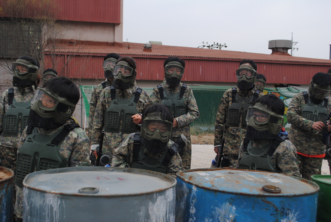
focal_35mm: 44
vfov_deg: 30.9
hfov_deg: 44.9
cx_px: 166
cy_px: 111
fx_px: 400
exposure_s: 1/125
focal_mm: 29
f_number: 5.6
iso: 180
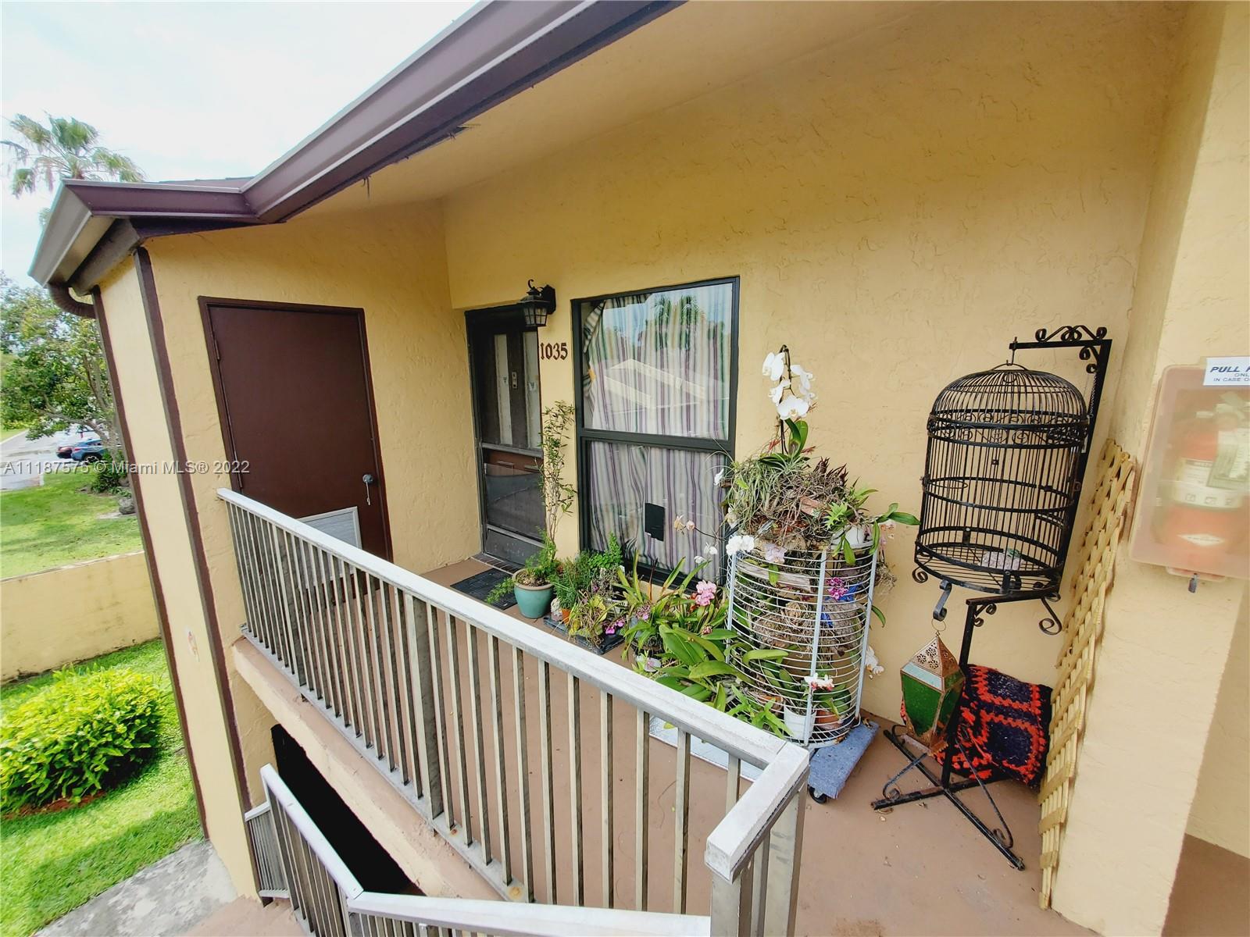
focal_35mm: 13
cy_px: 468
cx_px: 625
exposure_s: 1/542
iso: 50
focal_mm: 1.8
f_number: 2.2
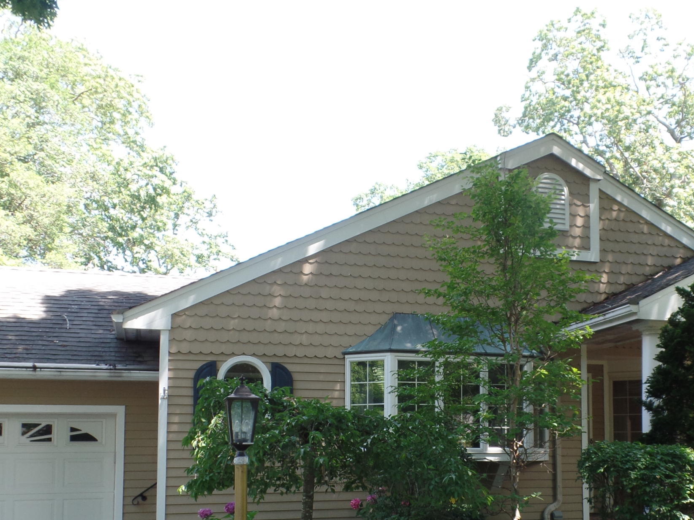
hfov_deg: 44.3
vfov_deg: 33.7
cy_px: 385
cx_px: 451
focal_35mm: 42
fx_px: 842
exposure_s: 1/60
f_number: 3.5
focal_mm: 4.1
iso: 80
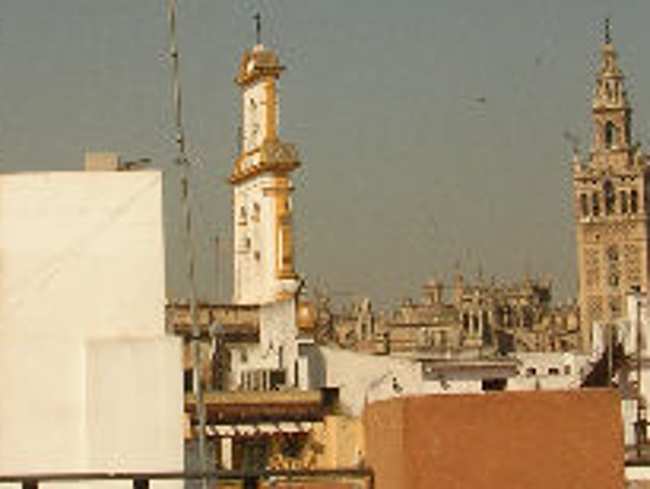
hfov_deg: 20.6
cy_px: 19
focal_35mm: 95
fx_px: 1785
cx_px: 282
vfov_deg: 15.3
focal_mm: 5.8
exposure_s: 1/546
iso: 50
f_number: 5.6
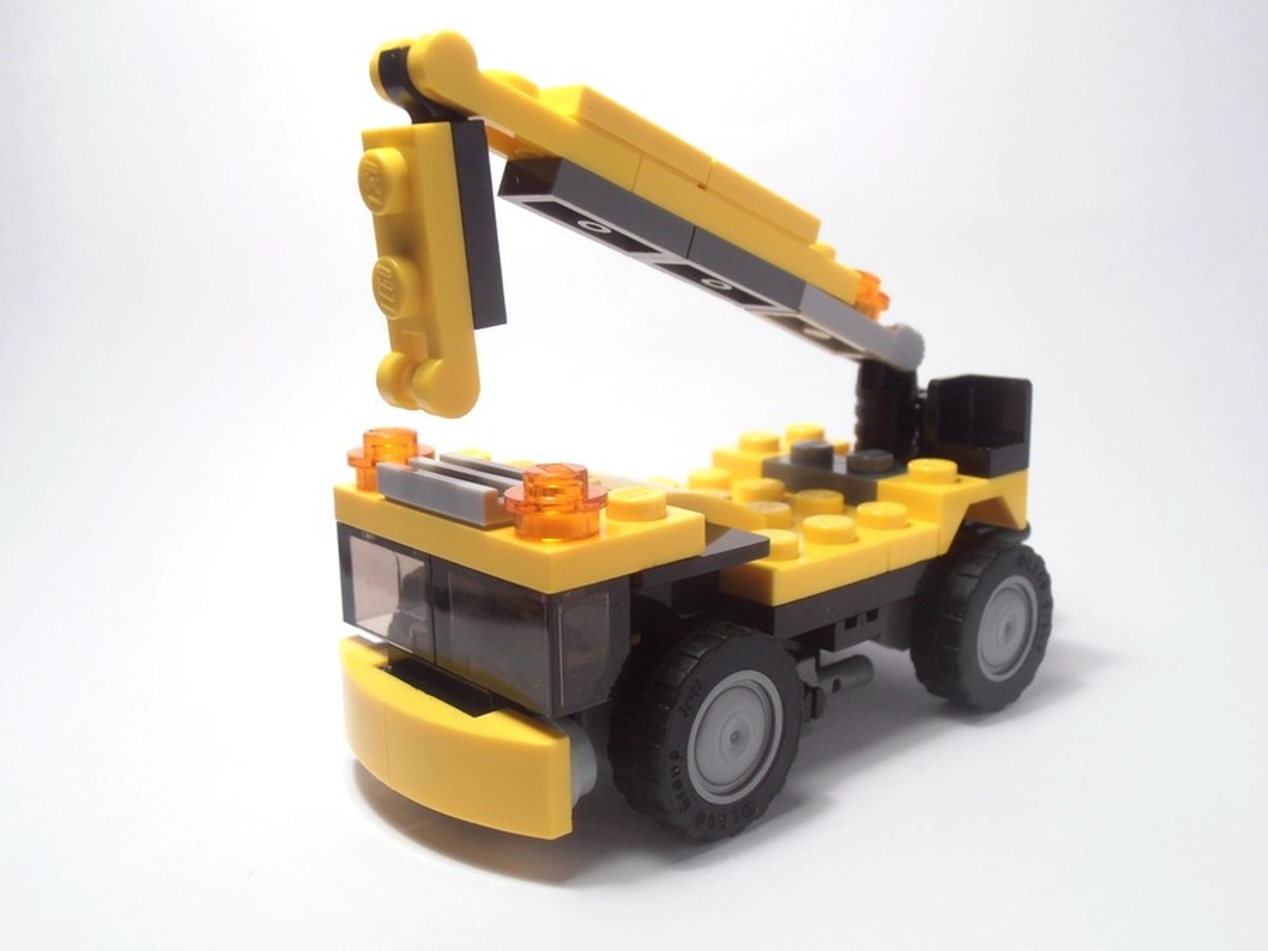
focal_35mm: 37
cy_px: 476
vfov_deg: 38.7
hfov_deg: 50.1
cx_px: 634
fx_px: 1355
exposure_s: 1/60
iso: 80
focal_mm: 6.61
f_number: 3.9
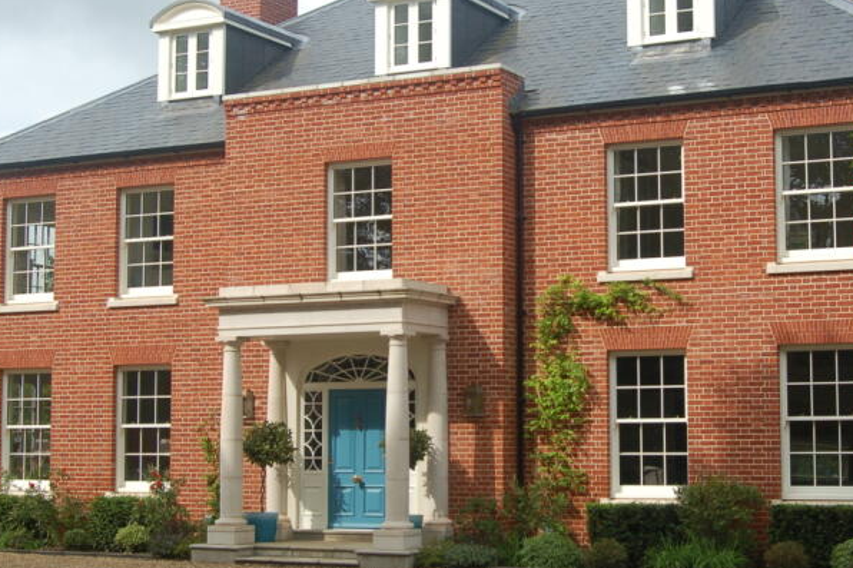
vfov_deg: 20.3
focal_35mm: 67
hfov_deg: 30.0
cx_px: 528
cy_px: 264
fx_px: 1587
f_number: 8
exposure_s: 1/250
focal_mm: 26
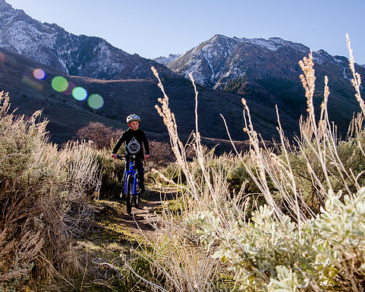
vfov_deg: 34.9
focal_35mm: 43
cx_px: 183
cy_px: 146
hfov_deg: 42.9
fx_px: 465
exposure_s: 1/160
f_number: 14
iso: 250
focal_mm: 38
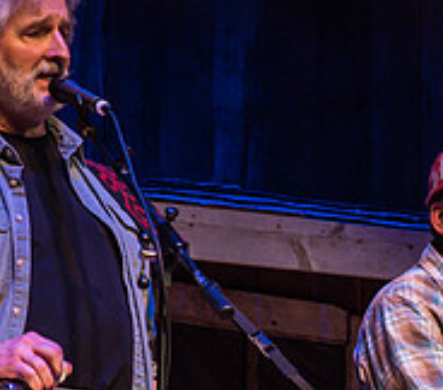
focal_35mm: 261
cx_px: 459
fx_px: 3560
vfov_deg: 6.2
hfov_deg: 7.1
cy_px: 415
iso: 640
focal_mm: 40
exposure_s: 1/160
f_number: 2.8
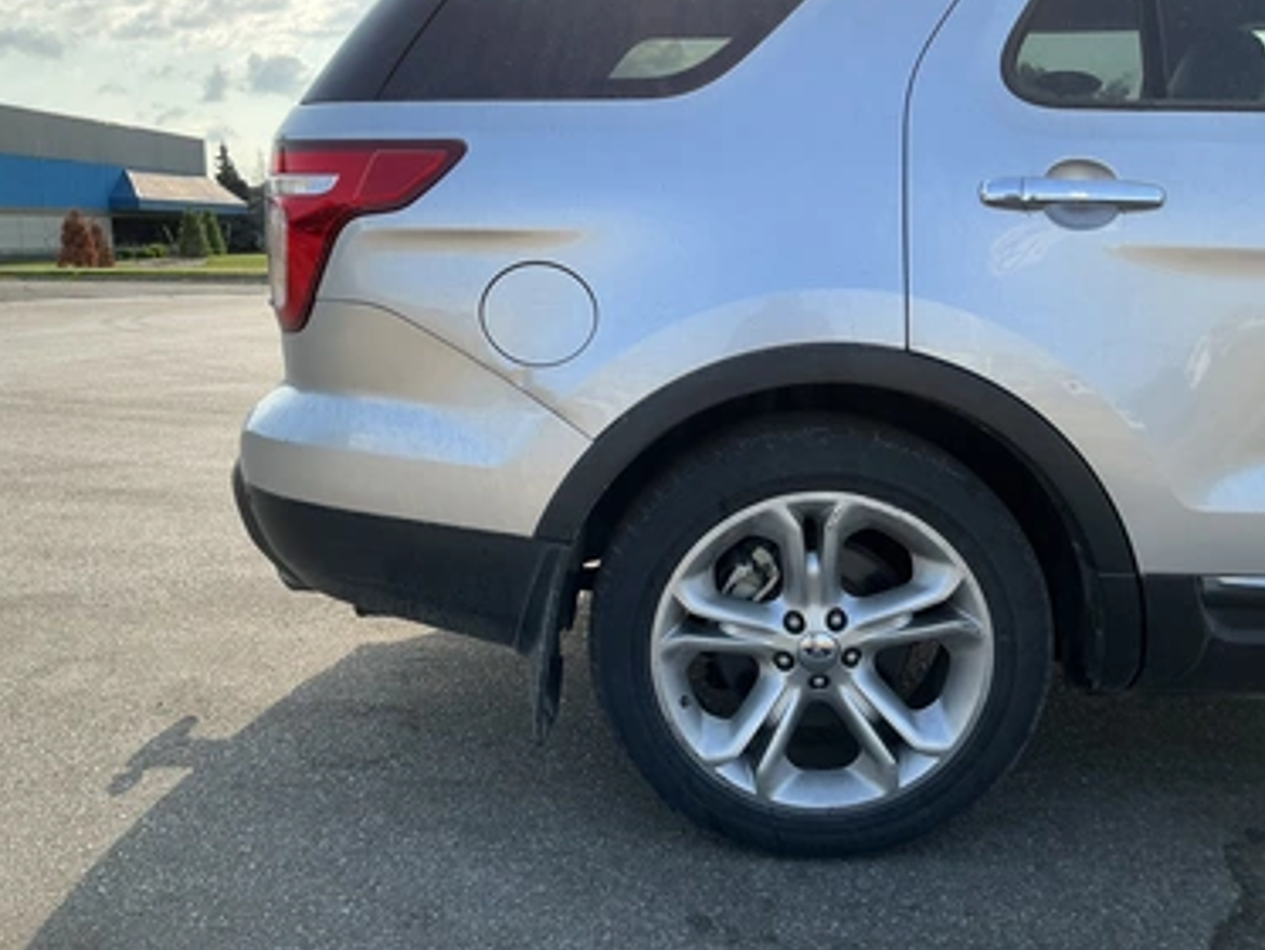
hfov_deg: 59.9
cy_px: 458
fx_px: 1097
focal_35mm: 30
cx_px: 614
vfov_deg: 46.8
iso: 25
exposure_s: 1/683
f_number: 1.8
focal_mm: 3
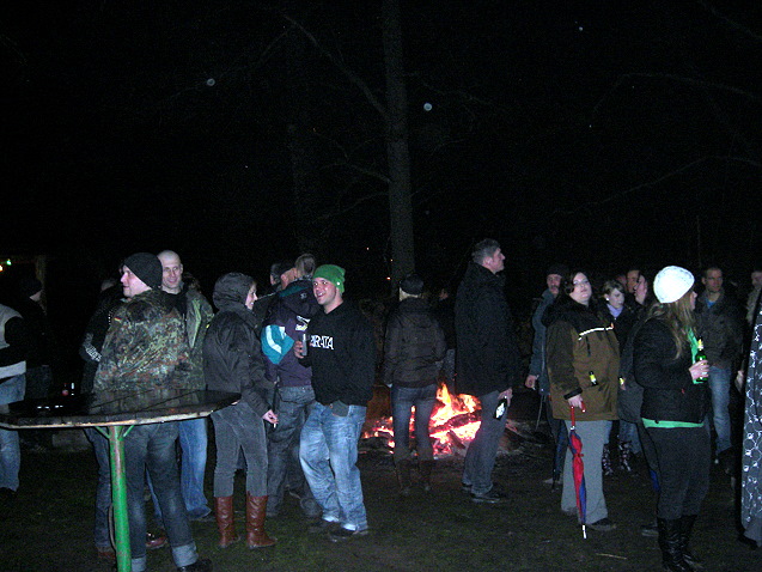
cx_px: 381
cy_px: 286
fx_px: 837
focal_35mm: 38
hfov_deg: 49.0
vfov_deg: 37.7
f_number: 2.8
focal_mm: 7.9
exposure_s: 1/60
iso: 200
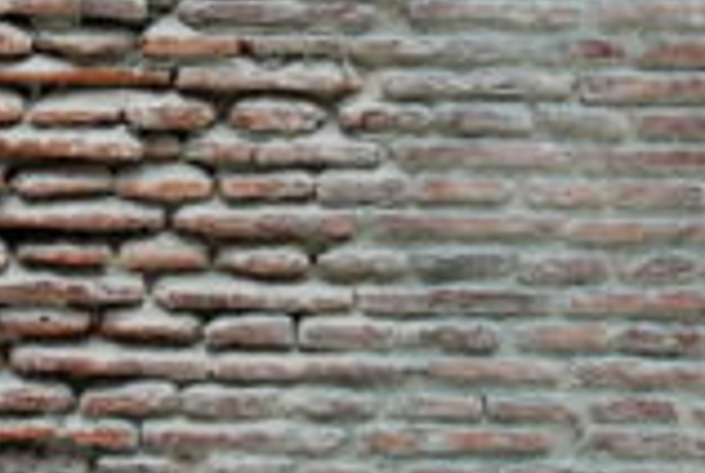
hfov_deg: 17.2
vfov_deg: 11.6
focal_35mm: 119
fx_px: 2327
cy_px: 350
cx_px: 259
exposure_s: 1/125
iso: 1250
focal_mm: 25
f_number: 5.6
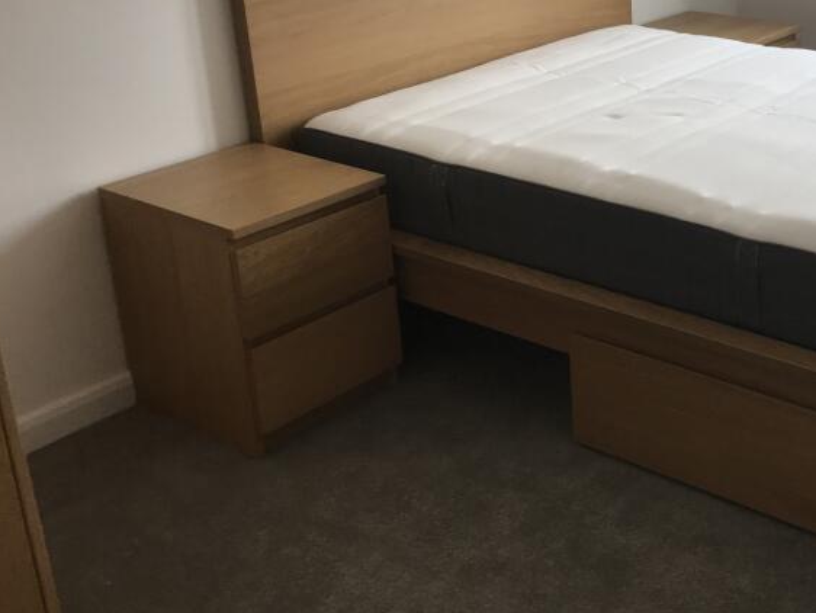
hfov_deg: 35.3
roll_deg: +0.3
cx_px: 730
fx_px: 1203
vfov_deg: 28.3
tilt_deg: -18.5
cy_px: 174
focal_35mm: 51
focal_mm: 3.99
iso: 32
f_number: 1.8
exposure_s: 1/100
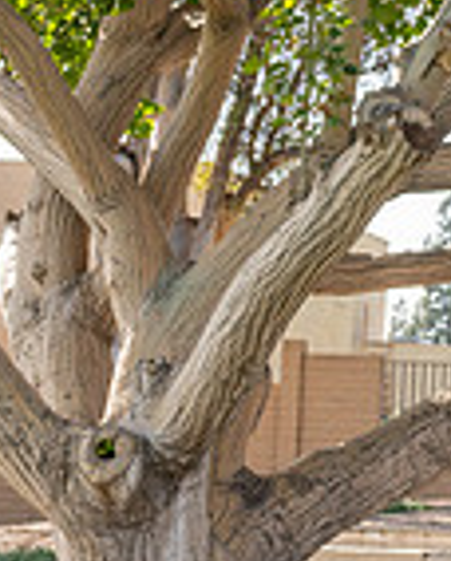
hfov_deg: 9.9
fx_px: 2414
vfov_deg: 13.2
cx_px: 890
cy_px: 429
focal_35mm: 145
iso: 200
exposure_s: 1/320
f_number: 5.6
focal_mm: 32
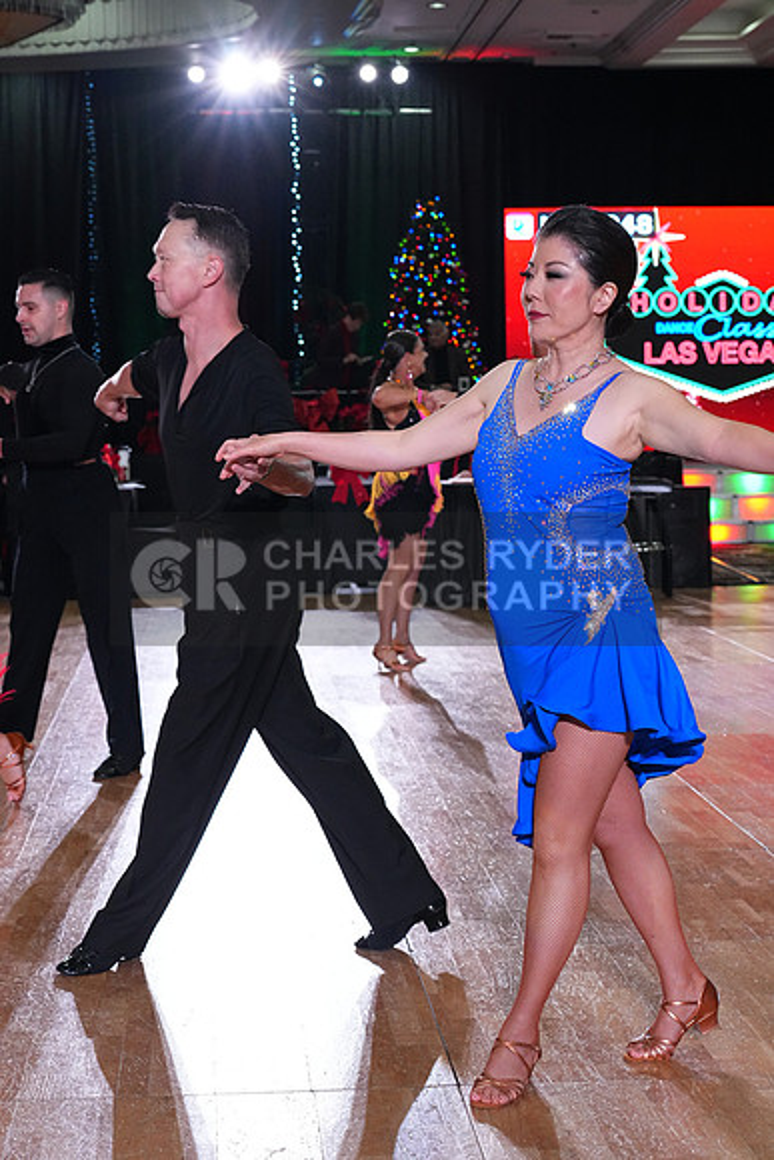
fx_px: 2256
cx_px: 387
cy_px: 580
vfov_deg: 28.8
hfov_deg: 19.5
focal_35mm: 70
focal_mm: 70
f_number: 7.1
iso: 5000
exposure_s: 1/320
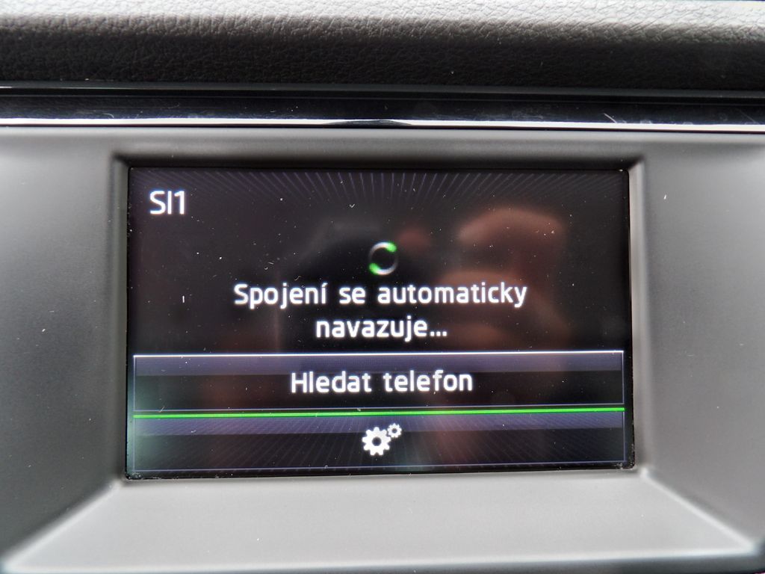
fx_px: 530
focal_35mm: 24
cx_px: 382
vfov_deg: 56.8
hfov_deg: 71.6
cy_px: 287
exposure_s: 1/16
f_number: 3.2
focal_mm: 4.3
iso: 186
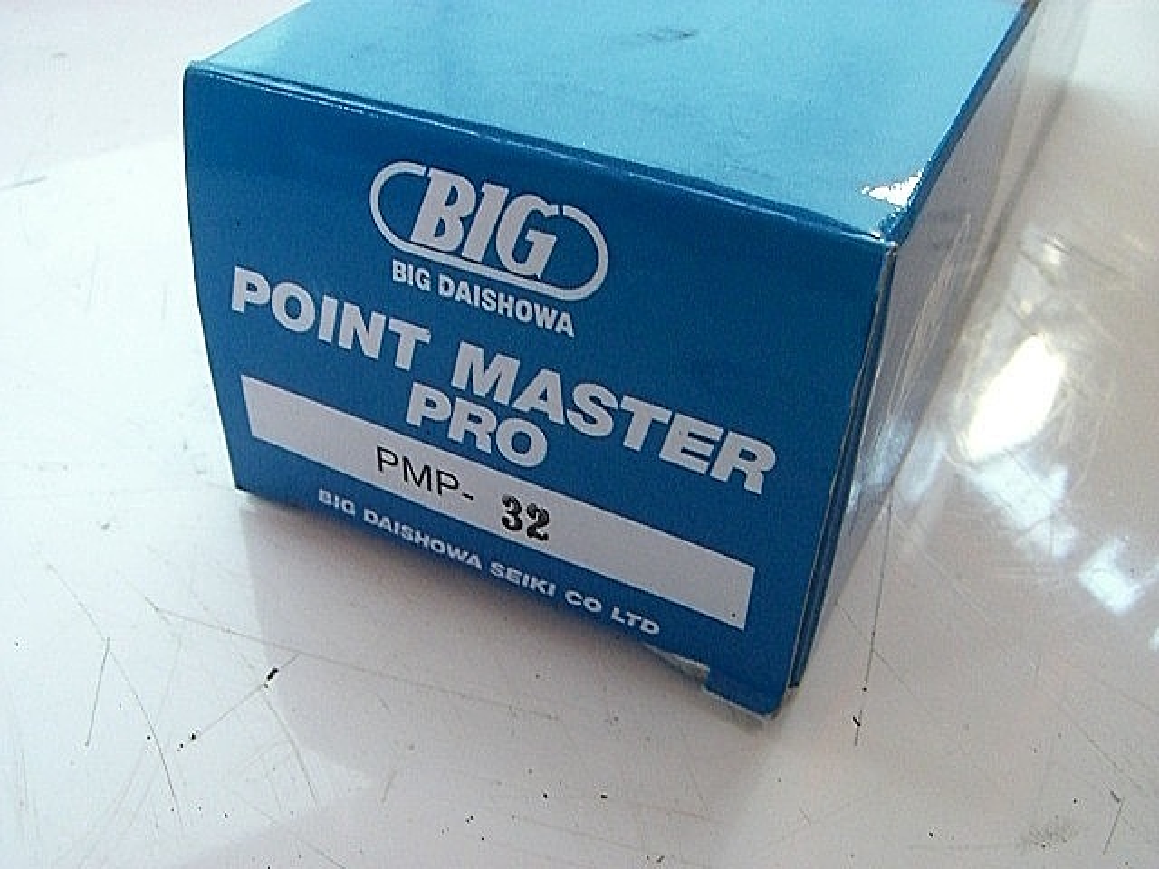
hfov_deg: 49.0
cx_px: 580
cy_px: 434
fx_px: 1272
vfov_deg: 37.7
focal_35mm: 38
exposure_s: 1/50
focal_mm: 6.2
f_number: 2.7
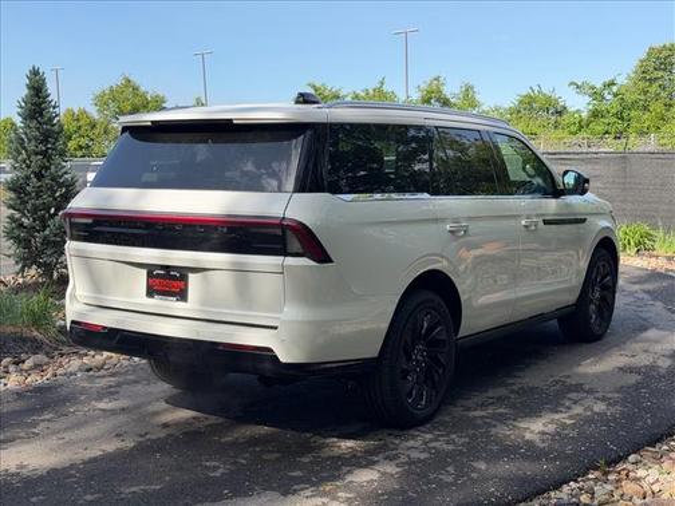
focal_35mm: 48
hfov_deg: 39.7
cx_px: 338
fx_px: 936
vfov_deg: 30.3
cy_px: 253
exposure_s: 1/1883
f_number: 1.78
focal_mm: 6.76
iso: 80
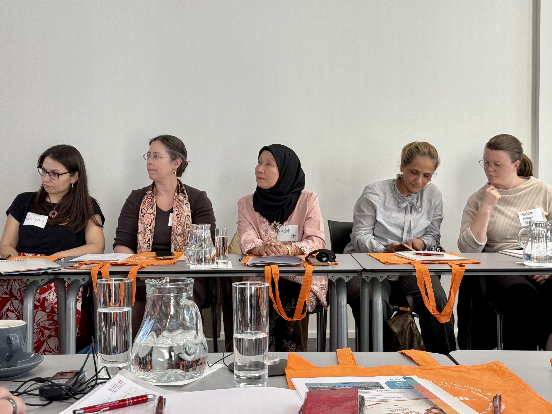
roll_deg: +0.3
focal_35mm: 48
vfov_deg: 30.3
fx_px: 765
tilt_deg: -1.8
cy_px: 207
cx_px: 276
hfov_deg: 39.7
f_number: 1.78
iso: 80
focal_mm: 6.76
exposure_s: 1/50
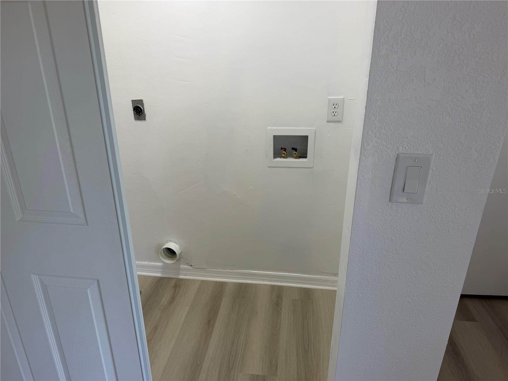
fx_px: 352
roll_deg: +0.9
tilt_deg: -22.3
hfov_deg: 71.6
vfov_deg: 56.8
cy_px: 190
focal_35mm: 24
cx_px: 254
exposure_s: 1/121
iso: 50
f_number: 1.78
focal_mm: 6.76
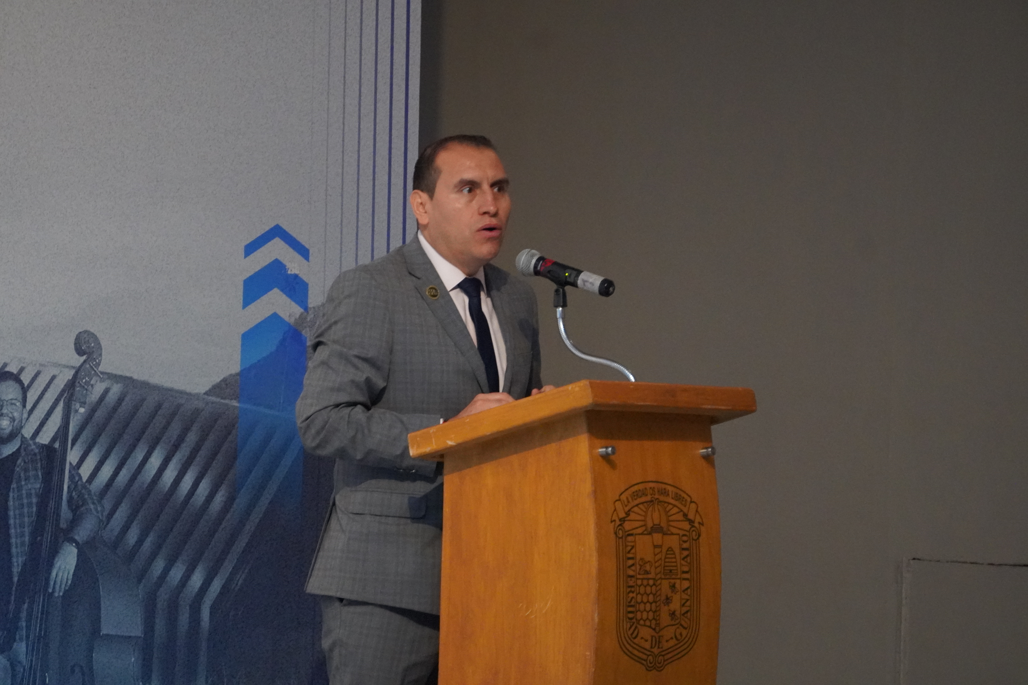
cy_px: 342
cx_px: 514
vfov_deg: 4.4
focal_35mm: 315
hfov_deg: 6.5
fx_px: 8994
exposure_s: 1/25
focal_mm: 210
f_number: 6.3
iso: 6400
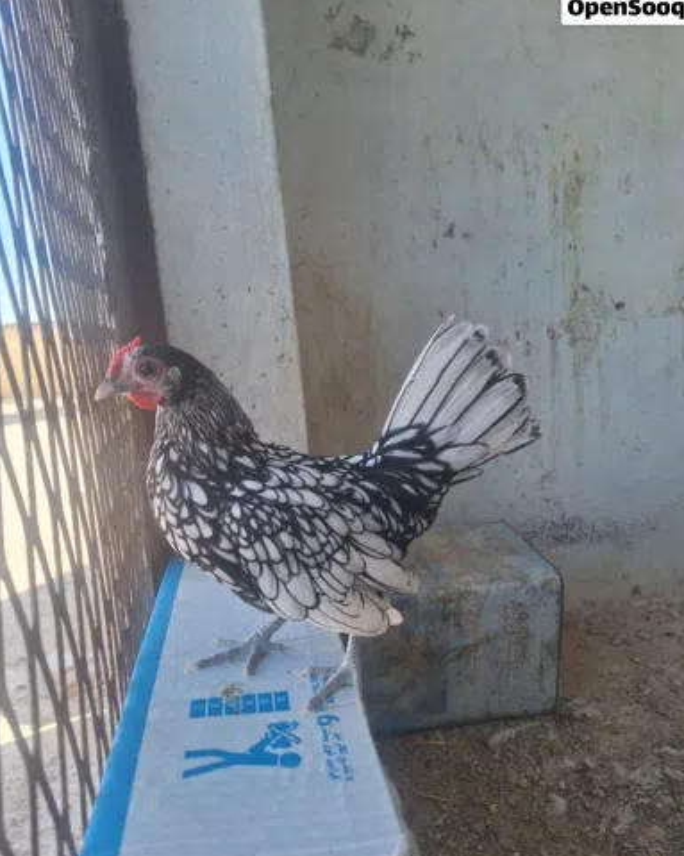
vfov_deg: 68.1
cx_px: 341
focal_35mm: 25
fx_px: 633
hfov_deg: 56.8
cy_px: 430
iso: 40
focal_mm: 5.54
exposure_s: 1/351
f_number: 1.8
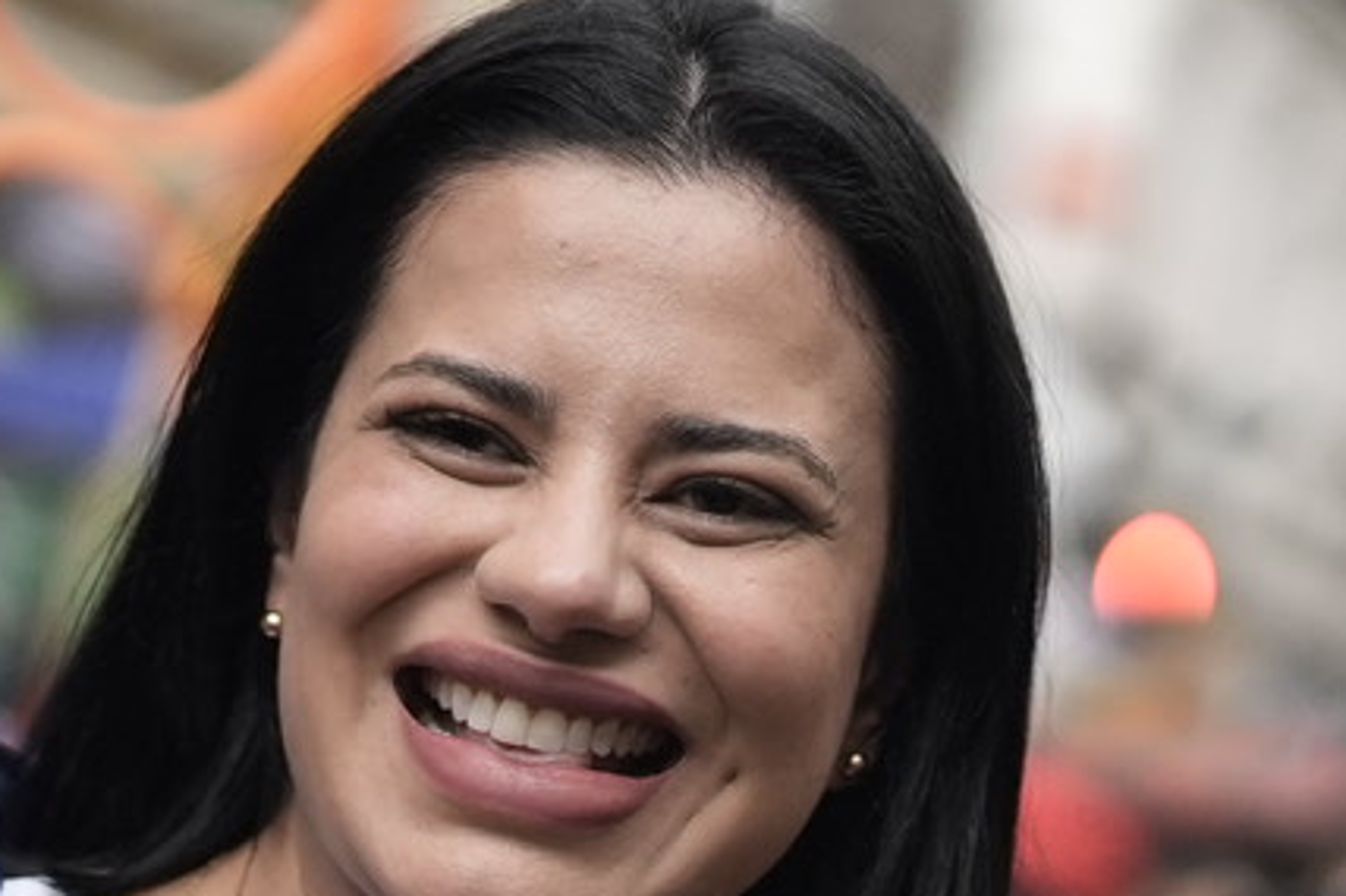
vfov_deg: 7.3
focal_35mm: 189
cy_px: 478
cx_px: 283
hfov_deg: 10.9
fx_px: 7063
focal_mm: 50
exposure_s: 1/8000
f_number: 1.4
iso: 2000
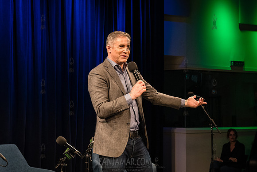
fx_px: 451
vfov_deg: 21.5
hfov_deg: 31.8
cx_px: 128
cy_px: 86
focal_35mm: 63
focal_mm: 50
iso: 3200
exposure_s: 1/250
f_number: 4
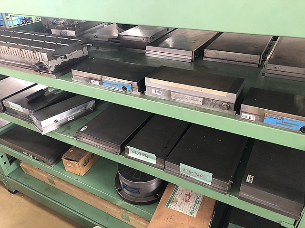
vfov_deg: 49.7
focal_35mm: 28
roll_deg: +1.7
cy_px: 114
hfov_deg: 63.4
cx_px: 152
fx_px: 247
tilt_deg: -31.1
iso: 100
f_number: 1.8
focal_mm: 3.99
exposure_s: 1/9
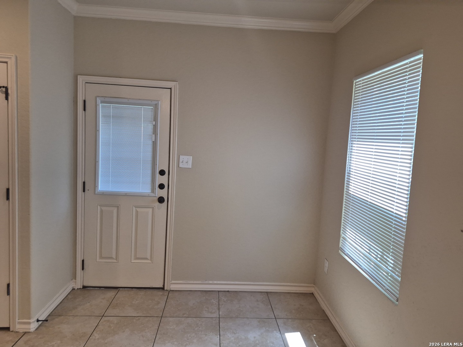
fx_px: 308
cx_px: 232
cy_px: 174
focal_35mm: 23
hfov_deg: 73.9
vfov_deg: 58.9
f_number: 1.8
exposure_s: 1/120
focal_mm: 5.4
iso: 100
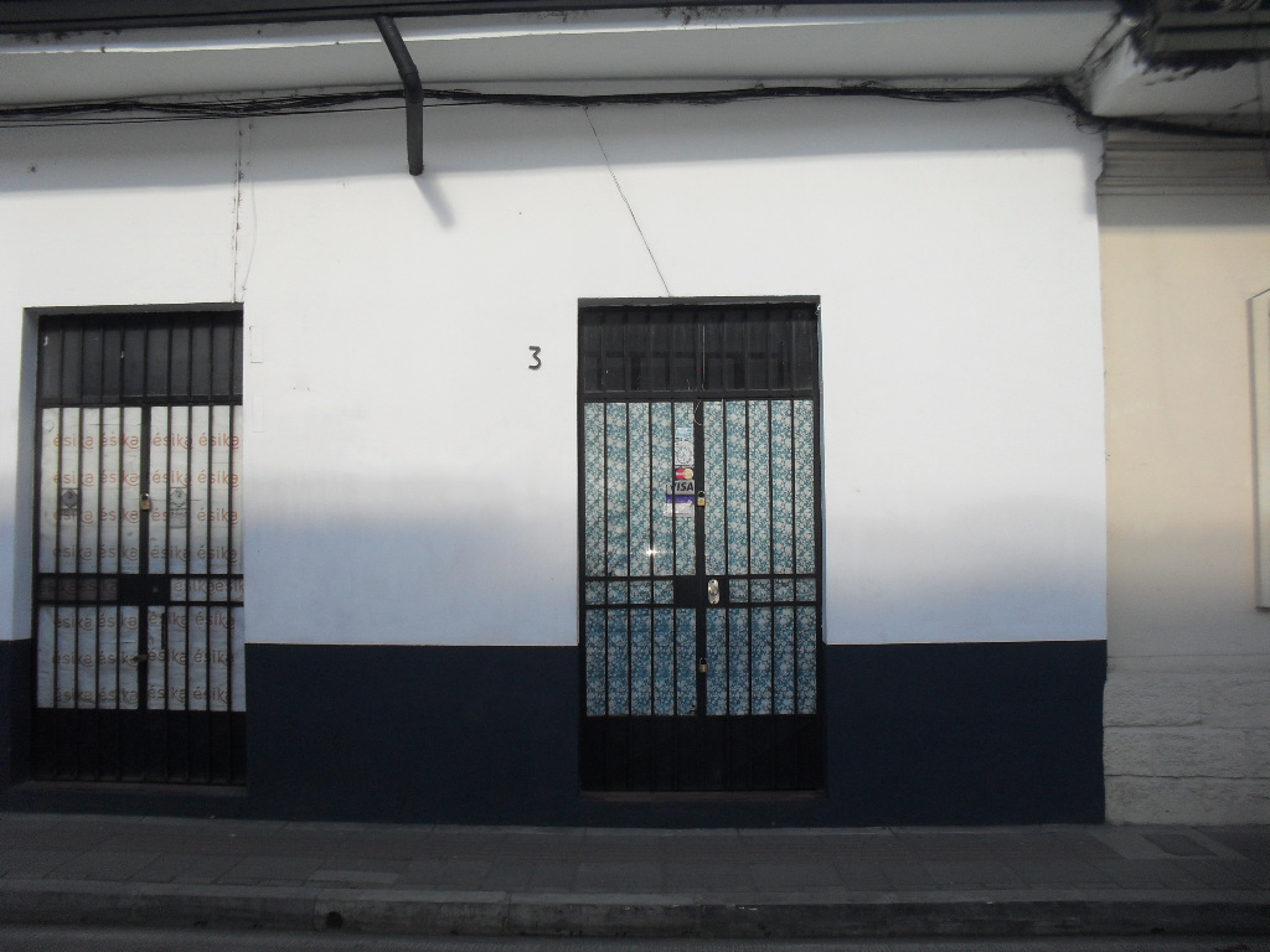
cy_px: 476
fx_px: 1284
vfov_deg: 40.7
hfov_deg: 52.6
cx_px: 635
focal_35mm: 35
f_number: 3.2
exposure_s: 1/500
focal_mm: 6.3
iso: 100
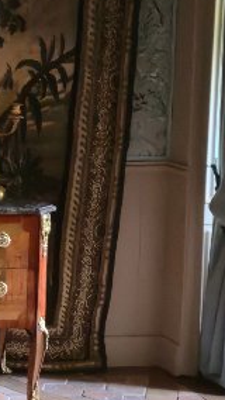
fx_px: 1123
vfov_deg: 20.0
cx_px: -375
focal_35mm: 106
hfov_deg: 9.6
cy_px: 80
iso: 640
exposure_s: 1/40.1
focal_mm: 5.4
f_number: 1.8
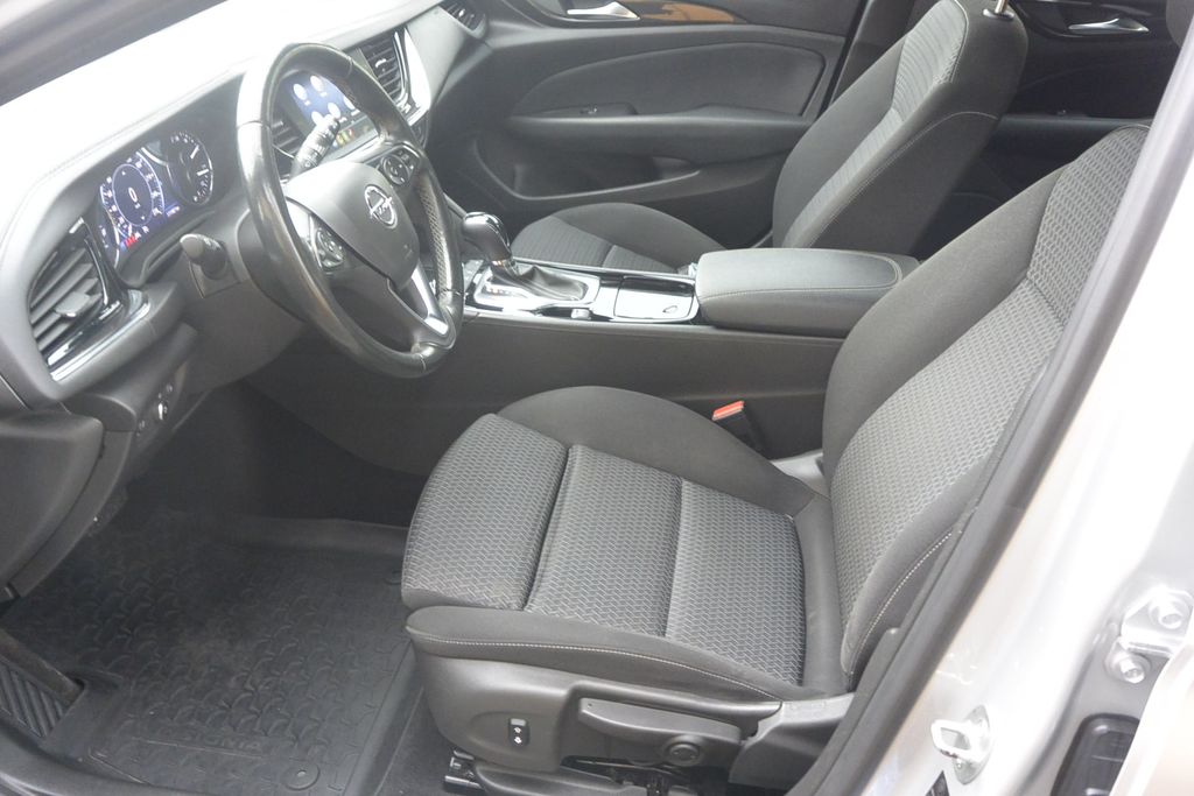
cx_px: 597
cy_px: 398
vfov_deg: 42.3
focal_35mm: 31
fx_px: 1028
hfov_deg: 60.3
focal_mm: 11.8
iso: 800
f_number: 3.8
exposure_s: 1/40
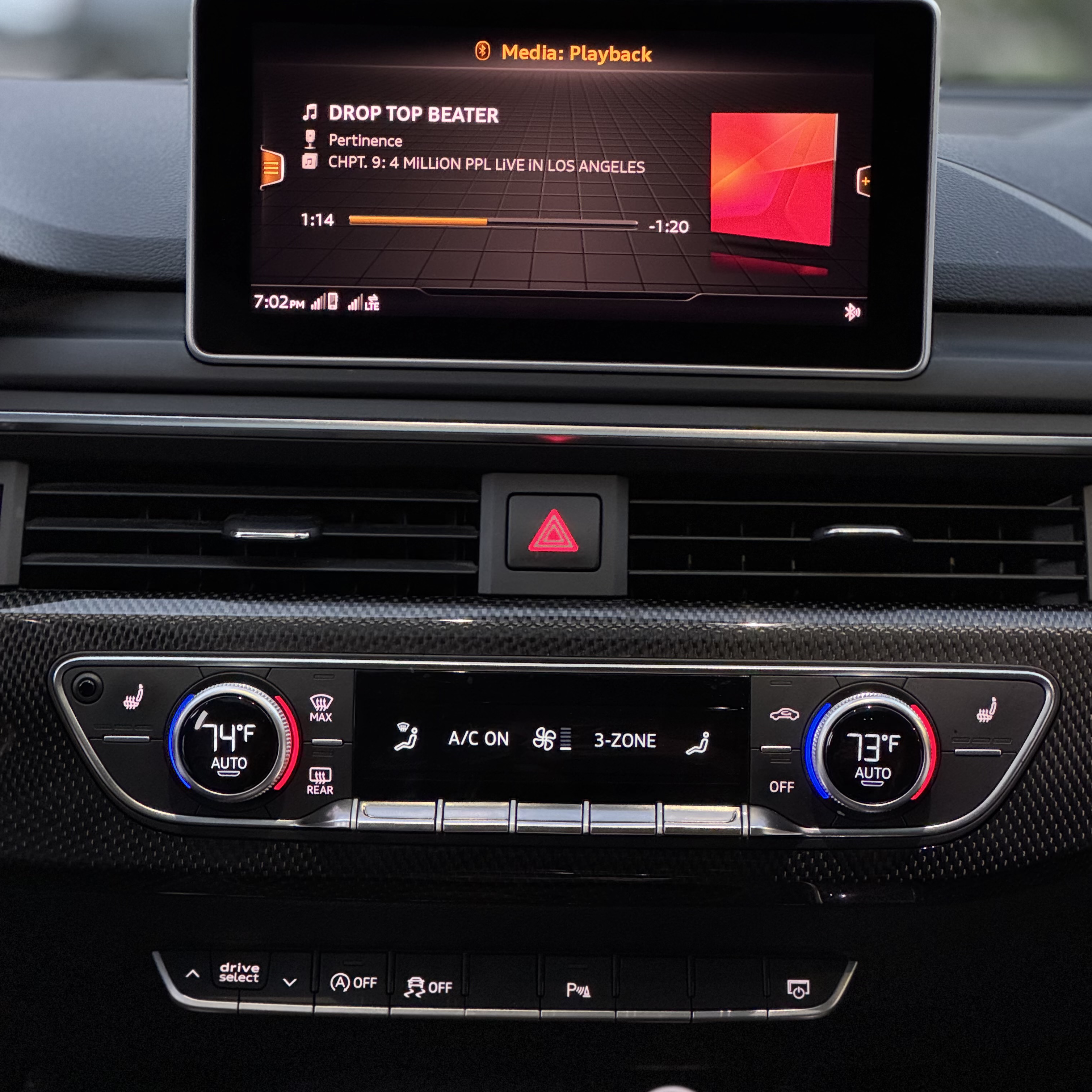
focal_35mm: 91
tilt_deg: -8.9
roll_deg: +0.1
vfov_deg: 19.1
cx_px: 546
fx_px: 3248
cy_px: 480
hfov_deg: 19.1
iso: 1000
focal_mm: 9
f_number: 2.8
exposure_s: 1/38
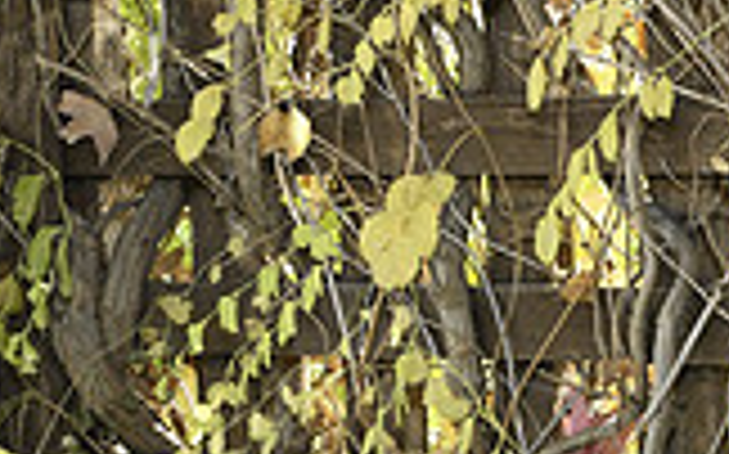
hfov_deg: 11.6
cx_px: 1269
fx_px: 3335
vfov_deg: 7.7
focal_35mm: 168
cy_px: 578
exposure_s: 1/160
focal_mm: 46
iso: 1600
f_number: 8
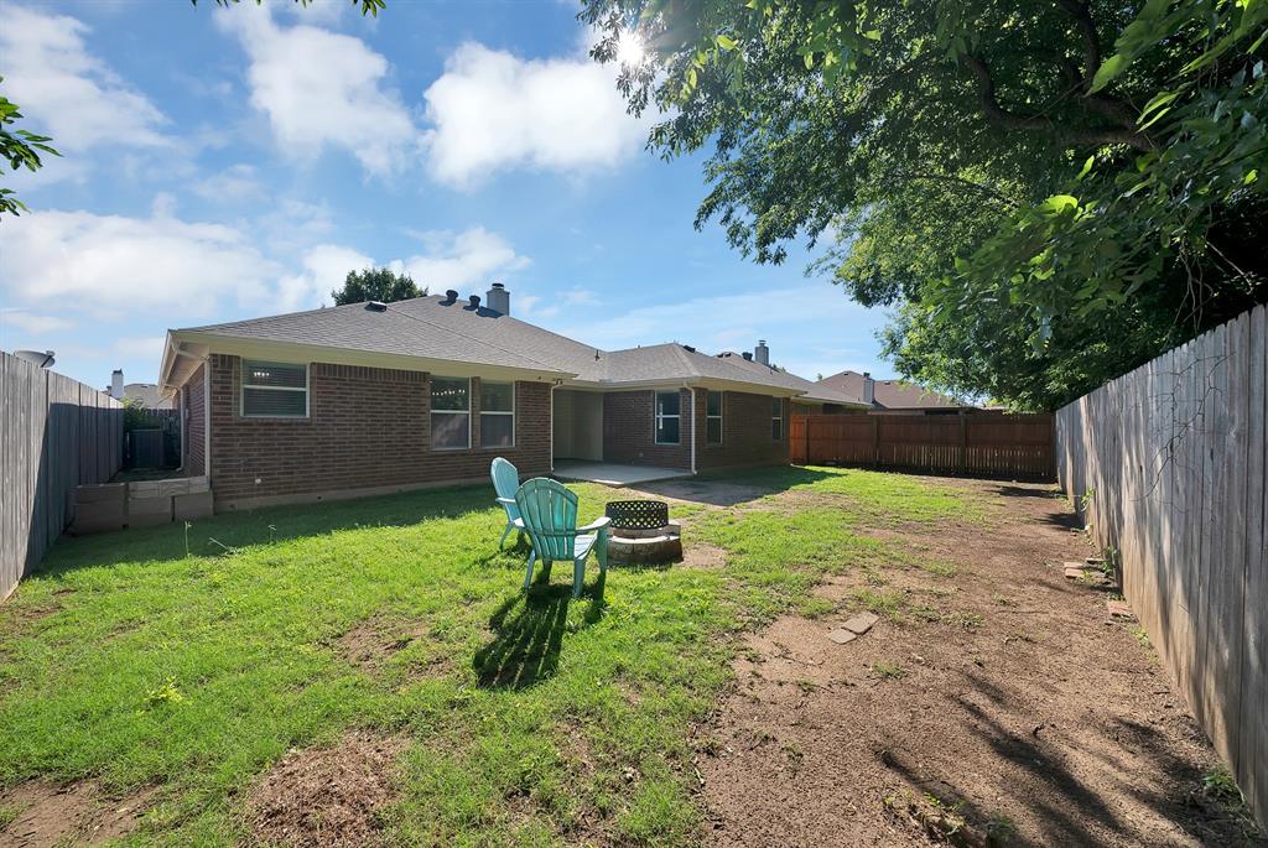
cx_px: 634
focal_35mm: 12
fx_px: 423
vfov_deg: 90.1
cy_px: 424
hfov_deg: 112.6
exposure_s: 1/640
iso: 640
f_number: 9
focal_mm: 12
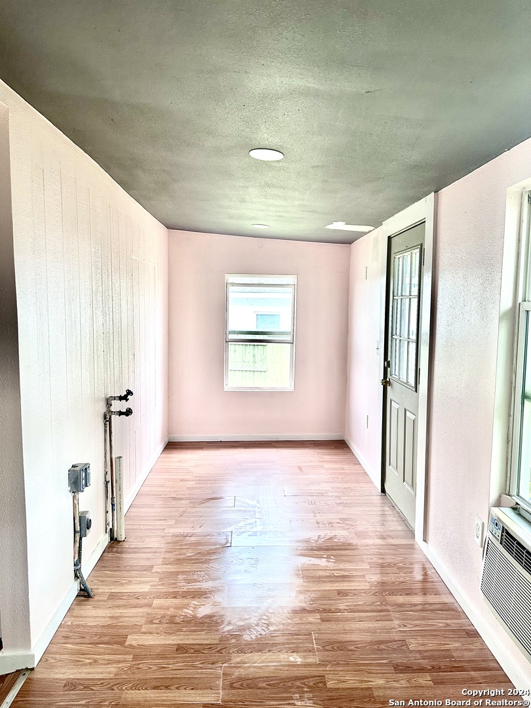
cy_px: 354
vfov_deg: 71.6
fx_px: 491
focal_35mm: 24
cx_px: 266
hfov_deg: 56.8
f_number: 1.78
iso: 200
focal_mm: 6.86
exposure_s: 1/121
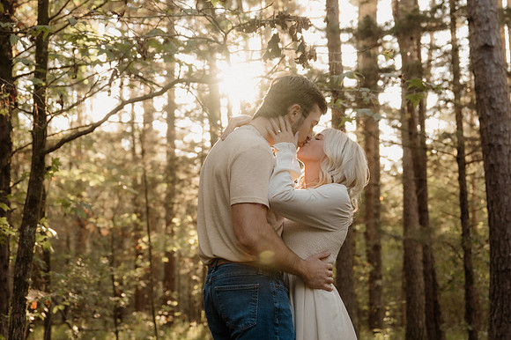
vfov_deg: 22.2
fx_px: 865
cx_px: 256
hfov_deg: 32.9
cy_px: 170
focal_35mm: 61
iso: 500
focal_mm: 41
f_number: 2.8
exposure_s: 1/125
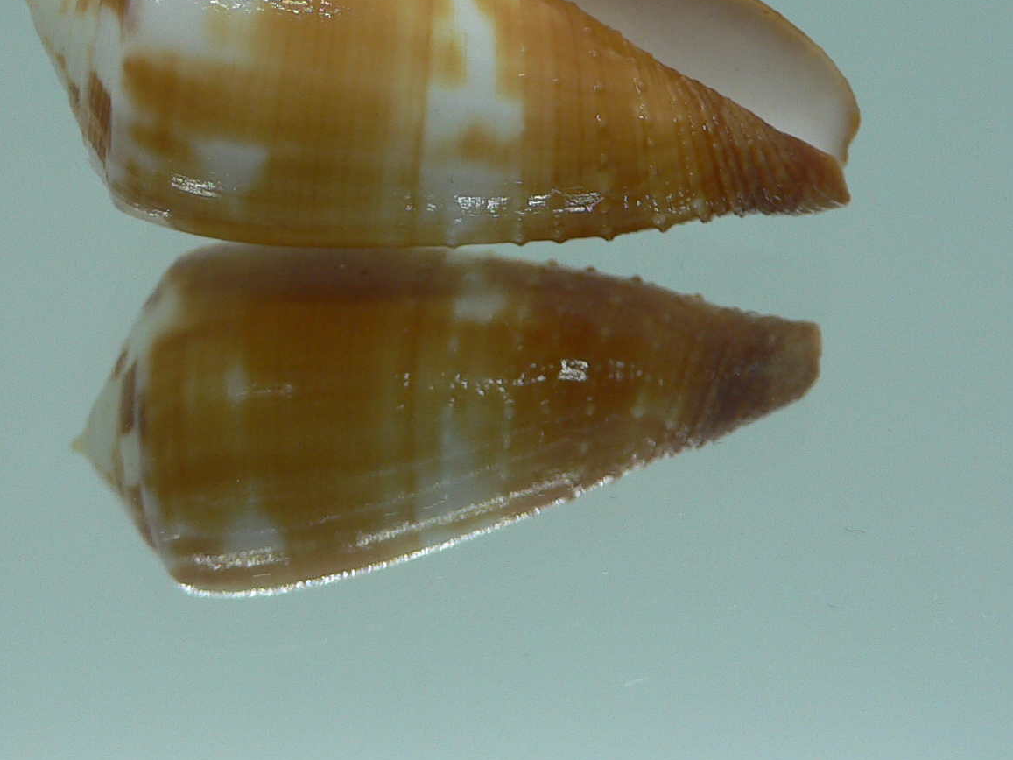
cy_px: 130
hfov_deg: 31.6
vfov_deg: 23.6
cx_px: 419
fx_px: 1785
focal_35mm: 61
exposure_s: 1/60
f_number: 2.8
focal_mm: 4.6
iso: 80
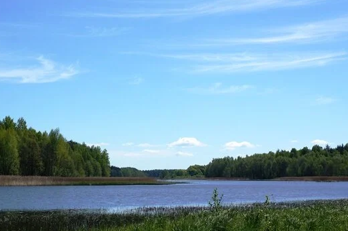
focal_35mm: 69
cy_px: 89
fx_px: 666
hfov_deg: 29.2
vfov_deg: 19.6
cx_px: 139
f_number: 13
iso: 100
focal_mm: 30
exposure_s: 1/200
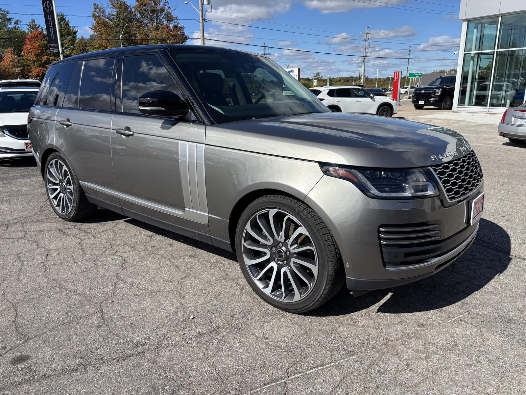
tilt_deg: -14.6
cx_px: 263
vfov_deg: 53.1
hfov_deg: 67.3
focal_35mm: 26
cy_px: 198
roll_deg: +1.7
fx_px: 395
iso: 50
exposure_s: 1/3413
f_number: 1.6
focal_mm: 5.96
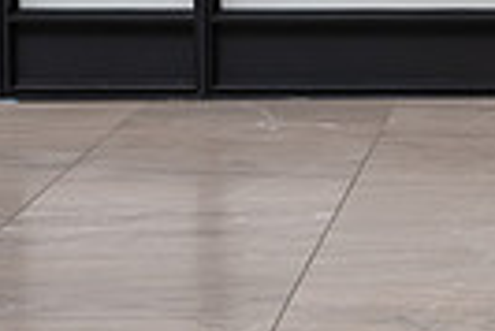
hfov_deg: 15.5
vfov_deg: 10.7
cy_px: -236
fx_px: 1679
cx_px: 741
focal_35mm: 122
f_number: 5
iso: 800
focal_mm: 28
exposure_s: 1/640
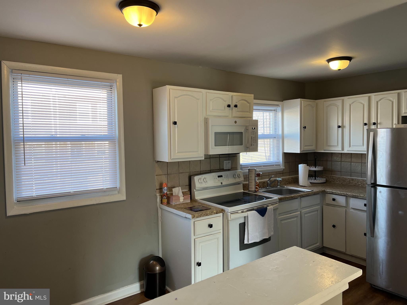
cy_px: 152
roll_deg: +1.1
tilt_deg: -3.0
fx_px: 306
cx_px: 204
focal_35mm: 26
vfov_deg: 53.1
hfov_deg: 67.3
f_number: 1.6
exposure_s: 1/120
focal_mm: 5.1
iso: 80
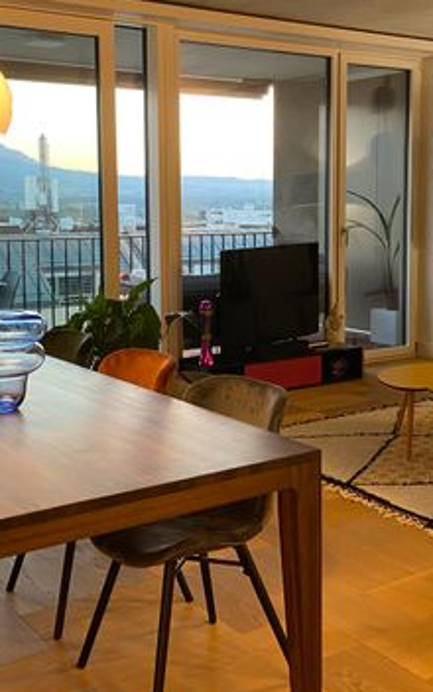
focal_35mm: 47
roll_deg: -0.1
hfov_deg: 27.4
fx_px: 887
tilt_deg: -4.9
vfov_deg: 42.5
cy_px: 281
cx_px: 244
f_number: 1.8
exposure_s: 1/50
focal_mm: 4.25
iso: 125
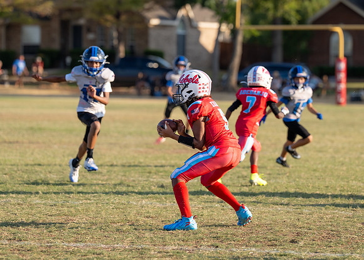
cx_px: 196
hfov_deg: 8.8
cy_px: 80
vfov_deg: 6.3
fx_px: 2375
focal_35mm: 230
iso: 125
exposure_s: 1/2000
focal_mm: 155
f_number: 3.2
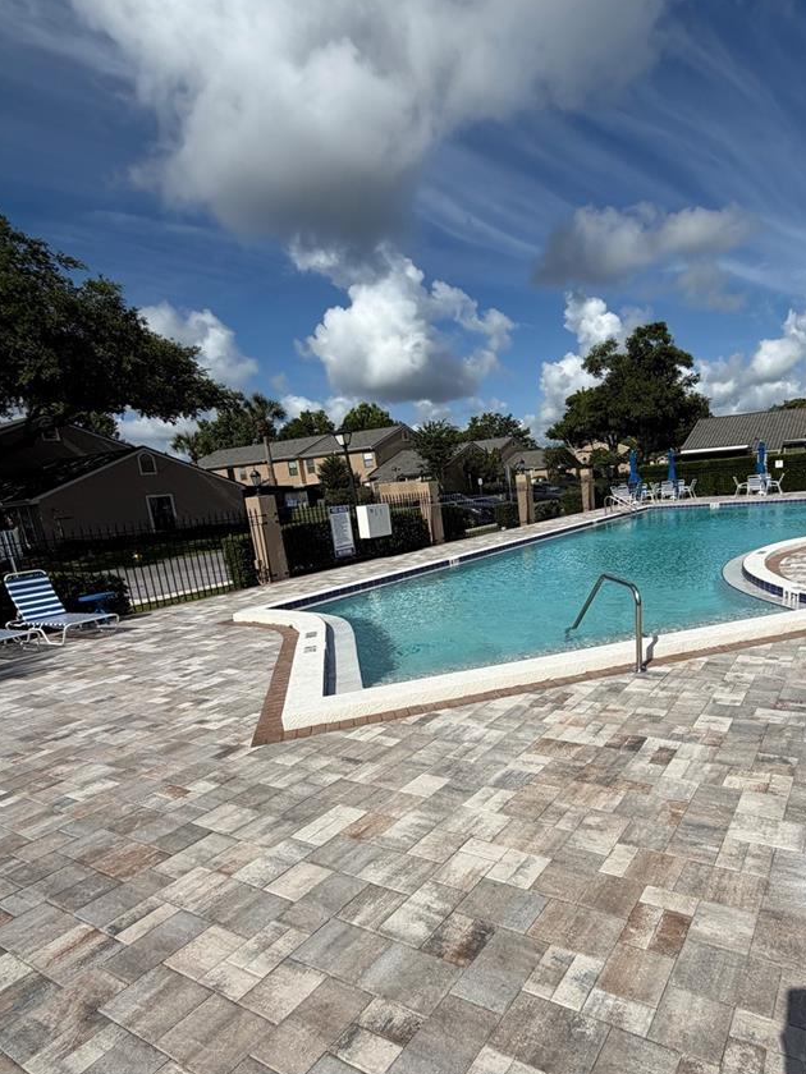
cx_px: 548
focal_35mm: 20
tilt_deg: -13.6
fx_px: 621
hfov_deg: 64.0
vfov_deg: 81.3
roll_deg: +4.4
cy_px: 611
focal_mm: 2.22
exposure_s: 1/2024
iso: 20
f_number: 2.2
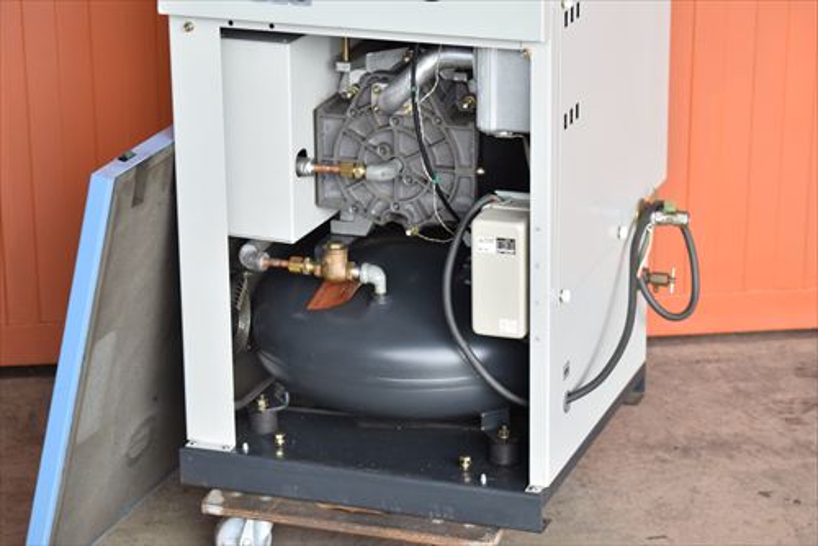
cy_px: 273
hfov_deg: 20.0
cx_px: 409
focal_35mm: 102
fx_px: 2319
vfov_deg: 13.4
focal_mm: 68
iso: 1250
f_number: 6.3
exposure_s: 1/125
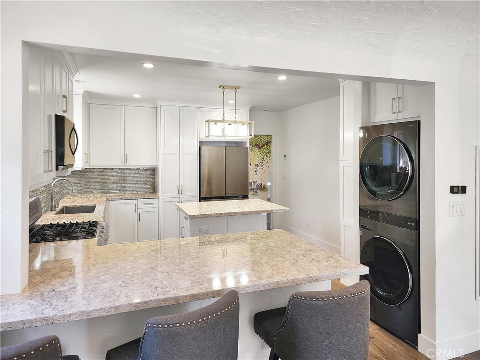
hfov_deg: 73.9
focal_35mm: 23
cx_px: 240
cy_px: 180
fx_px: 319
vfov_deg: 58.9
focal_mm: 6.4
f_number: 1.8
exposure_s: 1/180
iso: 160
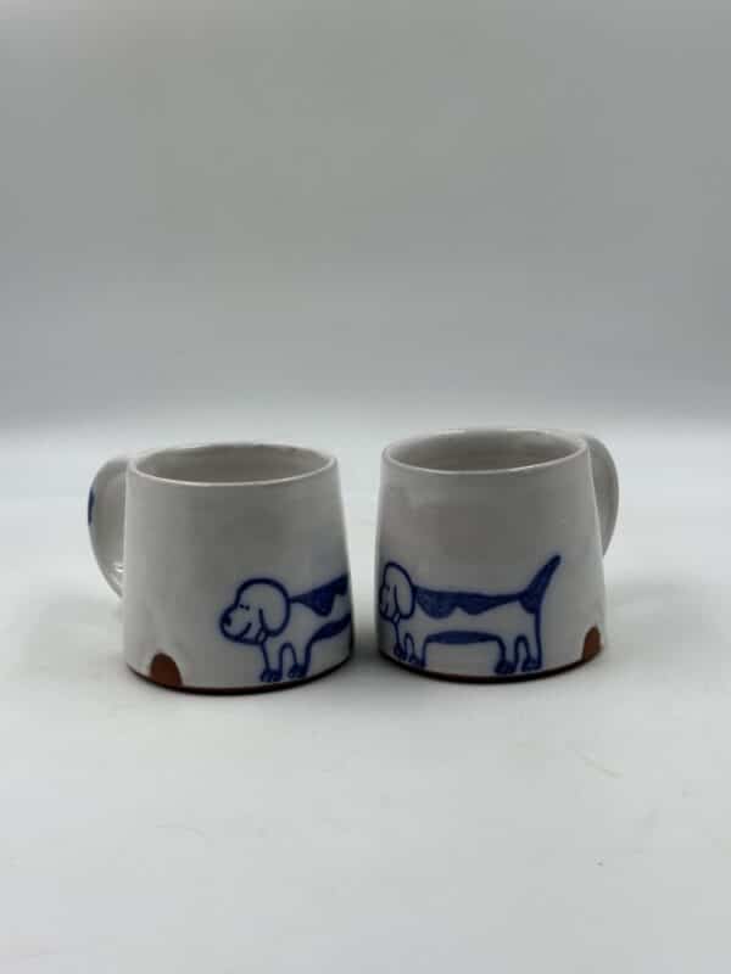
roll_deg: +0.3
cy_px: 487
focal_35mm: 48
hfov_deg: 30.3
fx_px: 1352
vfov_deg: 39.7
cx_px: 366
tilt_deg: -14.8
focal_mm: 6.86
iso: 64
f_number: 1.78
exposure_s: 1/642
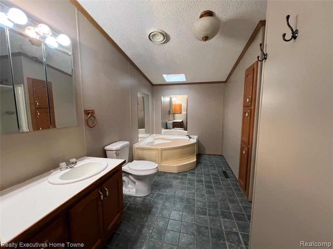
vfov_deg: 89.9
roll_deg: +0.4
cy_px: 124
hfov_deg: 106.2
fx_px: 125
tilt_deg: -8.5
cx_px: 166
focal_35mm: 13
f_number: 1.8
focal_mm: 1.57
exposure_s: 1/60
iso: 250
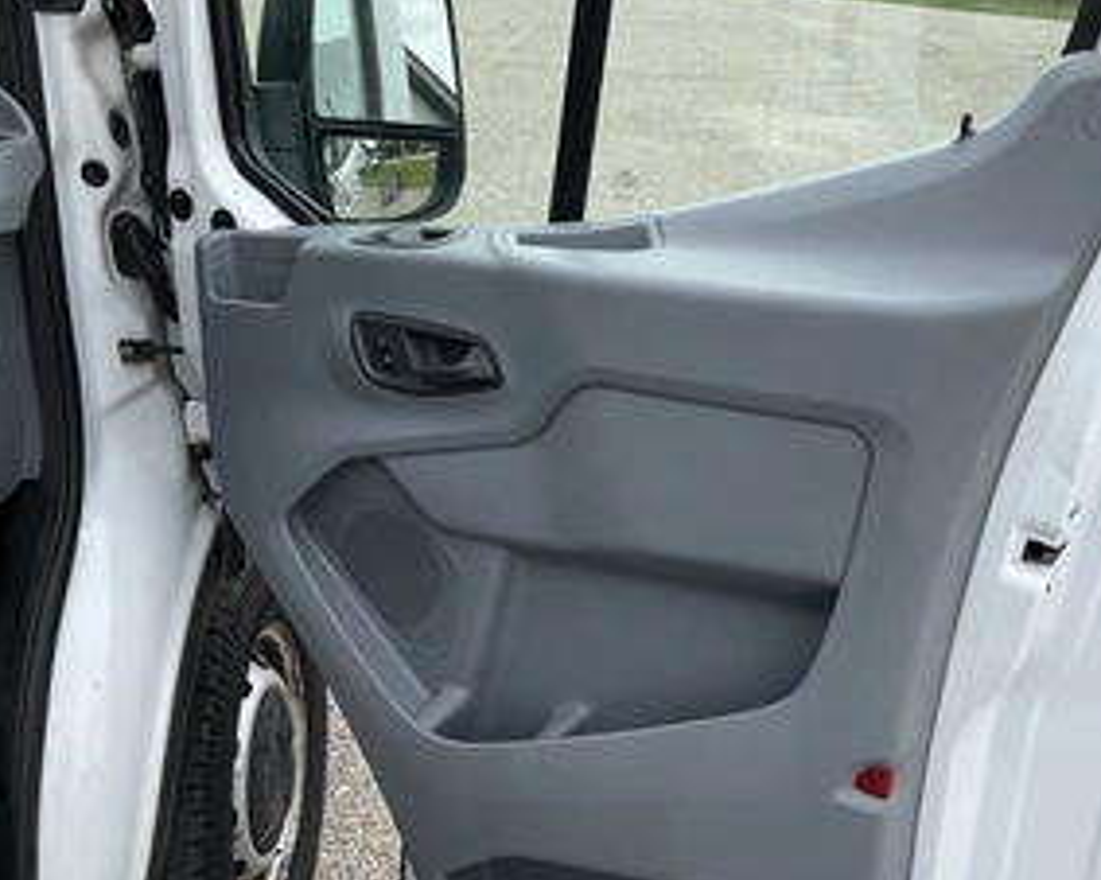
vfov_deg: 37.0
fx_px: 1303
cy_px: 568
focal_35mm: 40
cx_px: 696
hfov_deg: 45.4
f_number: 1.8
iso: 25
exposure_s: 1/691
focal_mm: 3
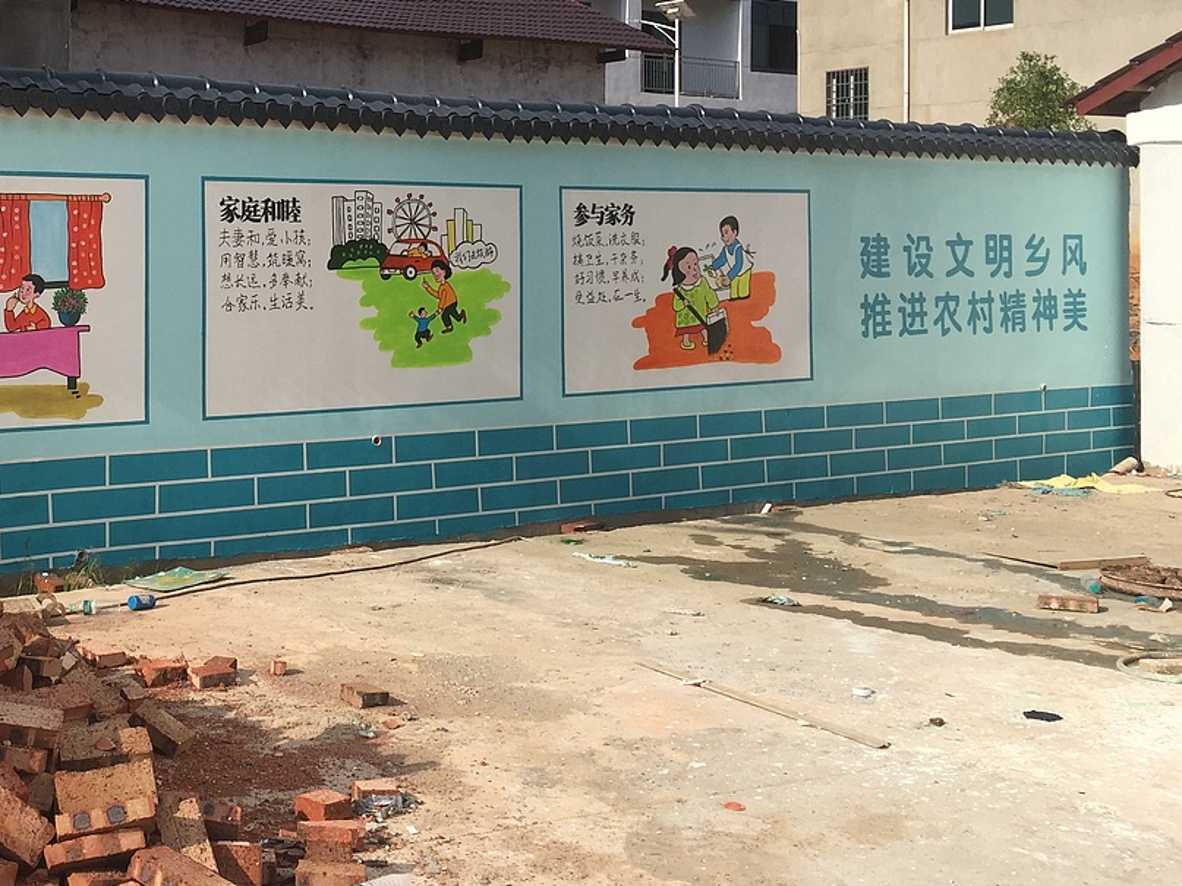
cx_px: 248
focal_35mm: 46
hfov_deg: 39.7
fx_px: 1570
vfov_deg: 31.1
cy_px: 253
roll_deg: -0.9
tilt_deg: -1.4
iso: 32
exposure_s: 1/2639
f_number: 2.2
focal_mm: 4.15
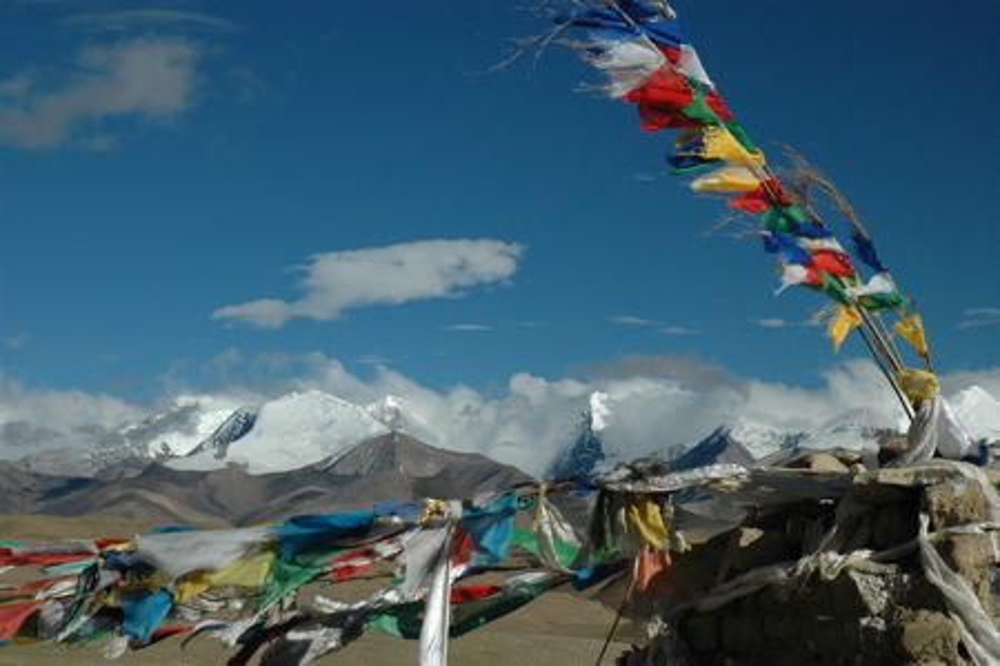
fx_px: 2166
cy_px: 333
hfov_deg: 26.0
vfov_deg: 17.5
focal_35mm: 78
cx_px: 500
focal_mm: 52
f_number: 10
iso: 400
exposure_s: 1/400
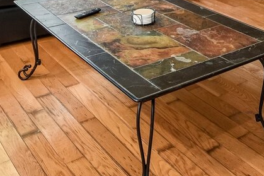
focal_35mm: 58
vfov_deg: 18.8
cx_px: 195
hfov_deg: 33.9
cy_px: -129
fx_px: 425
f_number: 8
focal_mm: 10
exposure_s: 1/4
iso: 400
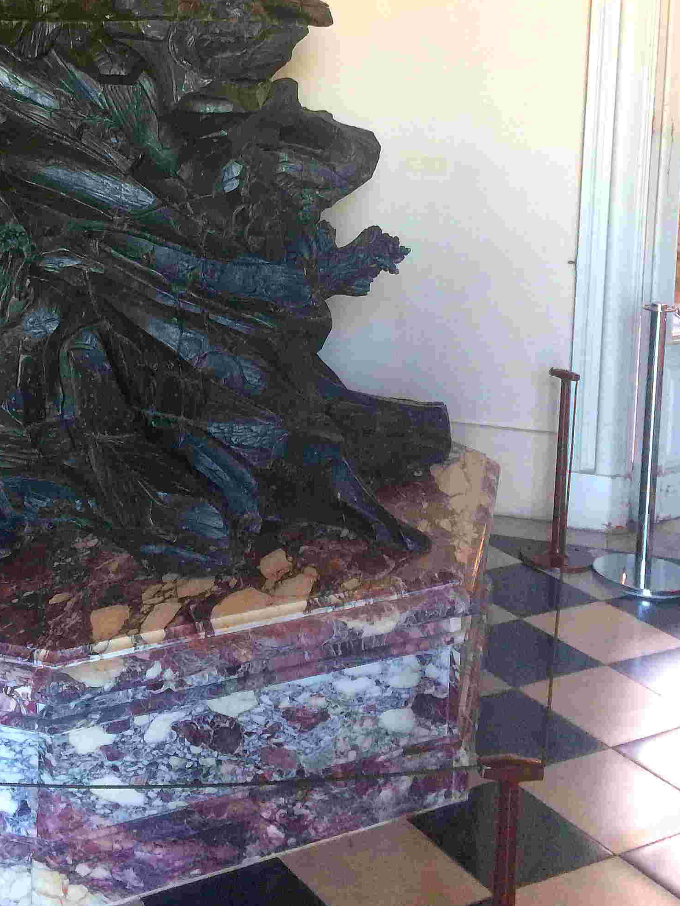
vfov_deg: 38.5
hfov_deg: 29.5
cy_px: 209
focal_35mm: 48
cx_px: 123
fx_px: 1257
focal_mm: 4.15
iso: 250
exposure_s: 1/33
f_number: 2.2
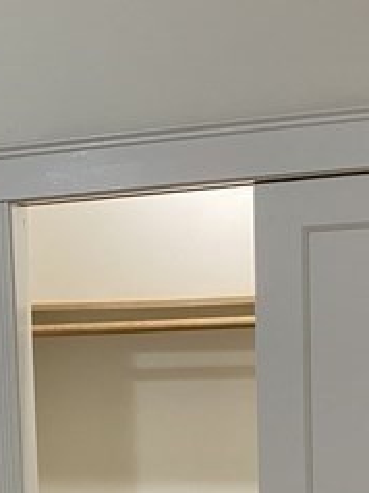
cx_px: -29
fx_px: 1196
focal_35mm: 84
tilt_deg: -5.6
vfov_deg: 22.7
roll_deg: +2.8
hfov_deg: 17.0
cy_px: 447
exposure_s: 1/60
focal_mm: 4.25
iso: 100
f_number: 1.8
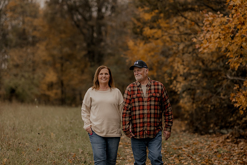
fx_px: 665
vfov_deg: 14.1
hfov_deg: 21.0
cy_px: 91
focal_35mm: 97
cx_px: 117
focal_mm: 85
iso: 250
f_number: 1.8
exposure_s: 1/2500
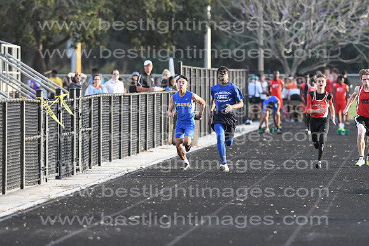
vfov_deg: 3.1
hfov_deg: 4.6
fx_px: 4613
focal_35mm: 450
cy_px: 123
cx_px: 184
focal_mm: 300
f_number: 4
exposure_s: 1/2000
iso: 2000
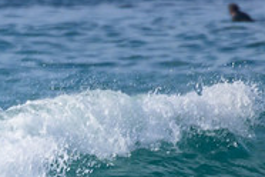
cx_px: -95
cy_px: 222
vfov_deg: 0.4
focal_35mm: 3114
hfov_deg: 0.7
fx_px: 22921
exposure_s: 1/2000
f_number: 11
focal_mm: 1000
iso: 800
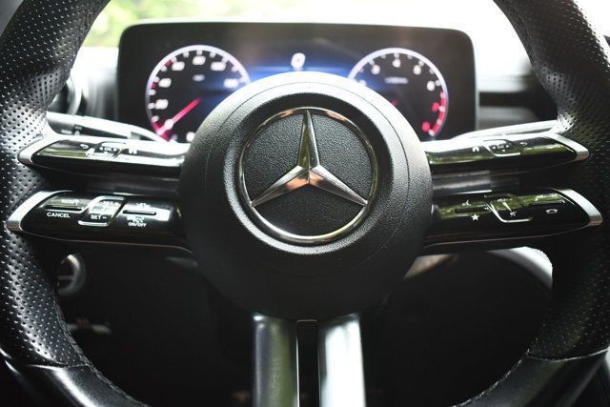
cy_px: 204
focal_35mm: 33
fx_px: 559
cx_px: 305
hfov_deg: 57.2
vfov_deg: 40.0
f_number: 3.8
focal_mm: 22
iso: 1100
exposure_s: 1/125
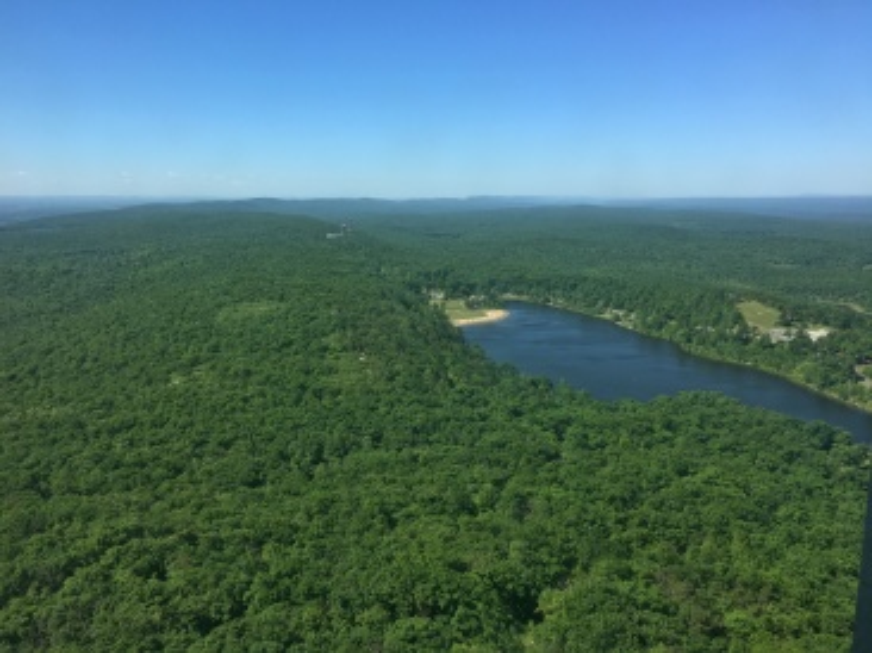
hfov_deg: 61.7
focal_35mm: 29
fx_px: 730
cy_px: 326
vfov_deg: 48.2
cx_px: 436
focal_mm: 4.15
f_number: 2.2
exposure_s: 1/905
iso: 25
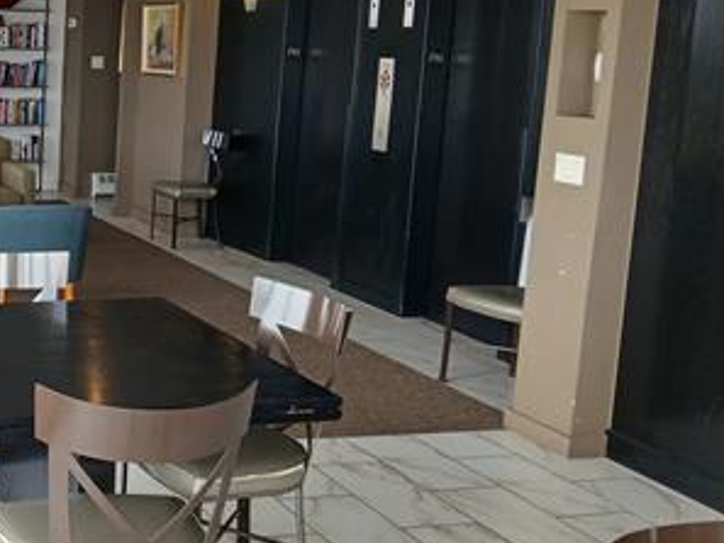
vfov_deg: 26.1
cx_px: -29
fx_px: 1172
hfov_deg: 31.3
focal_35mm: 56
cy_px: 241
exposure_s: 1/60
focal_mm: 3.98
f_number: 1.8
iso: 50
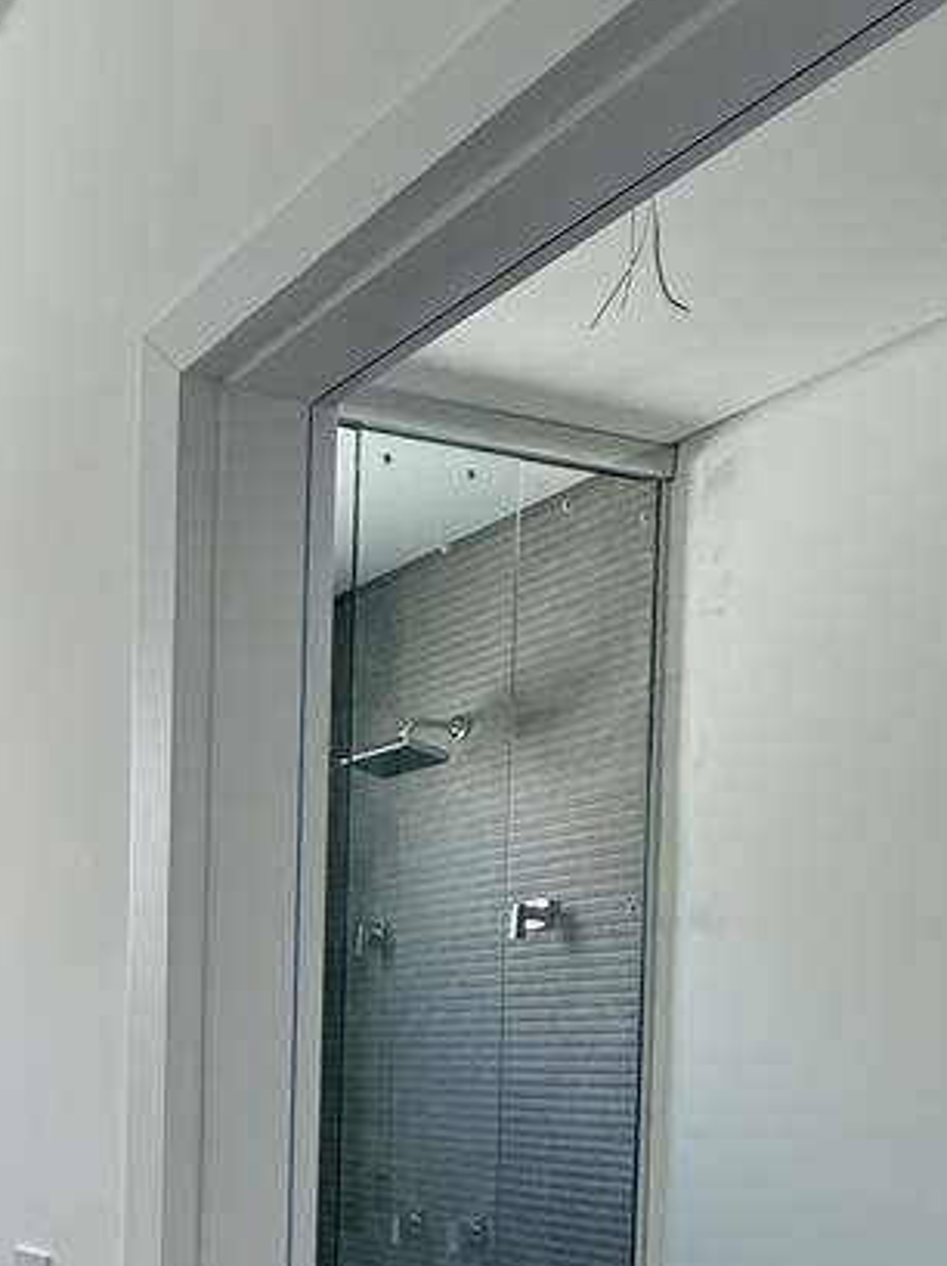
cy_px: 1127
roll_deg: -1.2
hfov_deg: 31.4
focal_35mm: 37
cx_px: -232
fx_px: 1352
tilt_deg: -2.1
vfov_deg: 45.7
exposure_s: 1/99
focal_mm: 2.22
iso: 125
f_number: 2.2
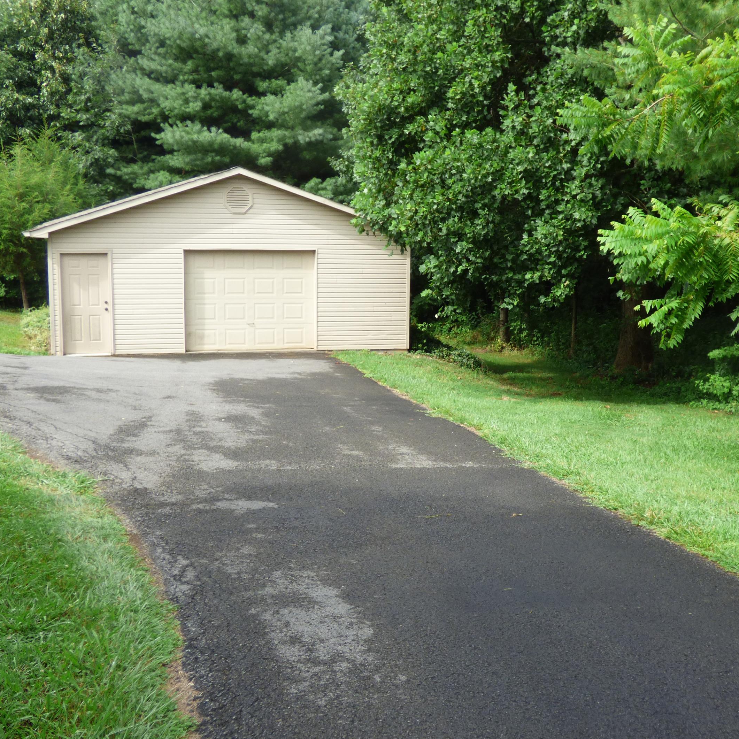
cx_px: 469
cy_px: 391
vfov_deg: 37.5
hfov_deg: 37.3
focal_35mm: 45
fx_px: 1087
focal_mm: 6.18
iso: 100
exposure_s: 1/400
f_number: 3.4
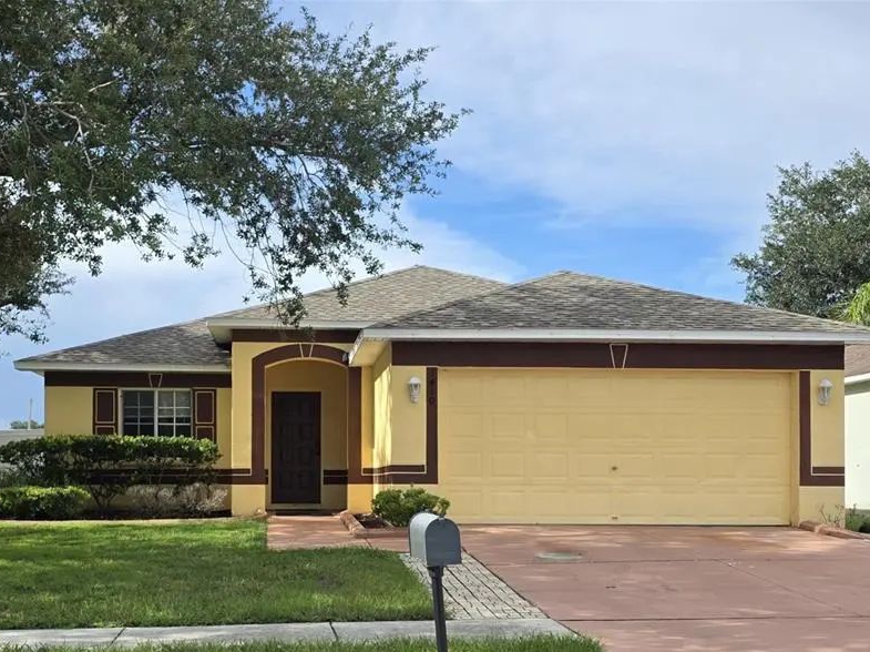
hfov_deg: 59.9
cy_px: 424
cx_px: 392
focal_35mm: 30
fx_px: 754
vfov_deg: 46.2
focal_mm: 6.3
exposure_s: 1/5000
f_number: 1.7
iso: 80
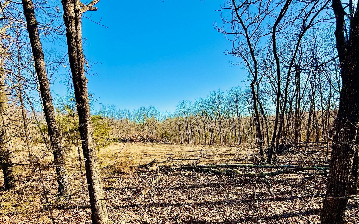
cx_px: 188
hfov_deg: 91.0
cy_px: 154
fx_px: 176
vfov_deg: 62.9
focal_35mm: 18
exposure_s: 1/853
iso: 50
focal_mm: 2.22
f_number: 2.2
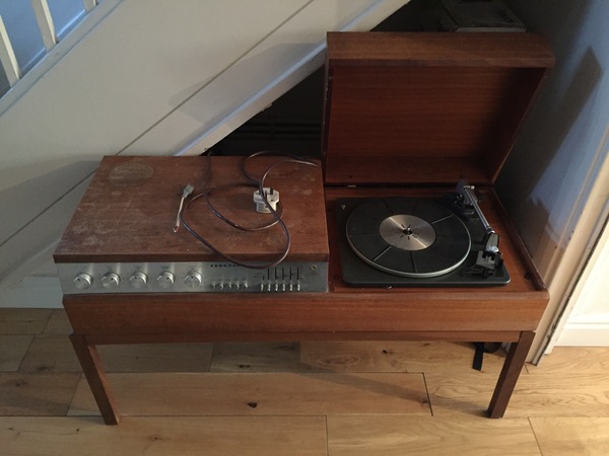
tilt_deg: -39.6
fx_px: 510
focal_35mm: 29
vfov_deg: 48.2
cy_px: 228
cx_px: 304
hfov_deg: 61.7
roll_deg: -1.4
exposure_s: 1/17
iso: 640
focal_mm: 4.15
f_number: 2.2
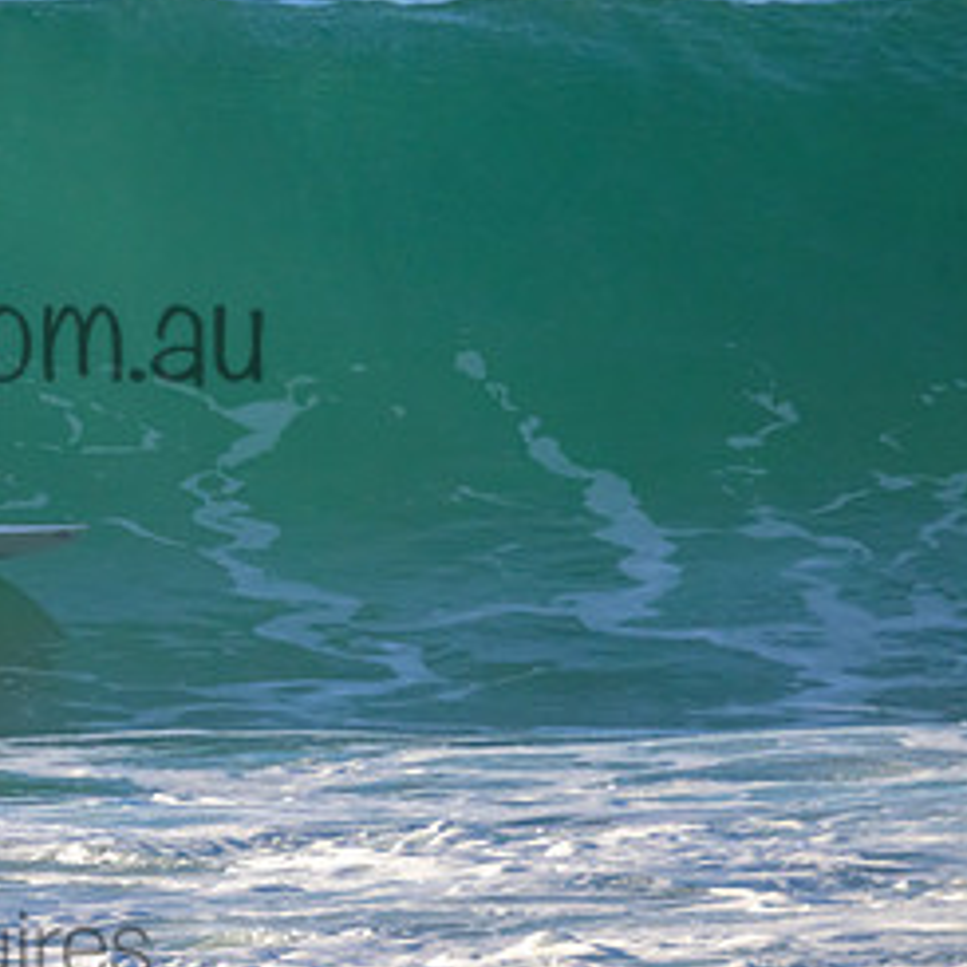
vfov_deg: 1.1
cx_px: -154
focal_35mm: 1611
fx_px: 50916
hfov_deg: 1.1
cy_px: 290
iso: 2000
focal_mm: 800
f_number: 11
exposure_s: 1/1600
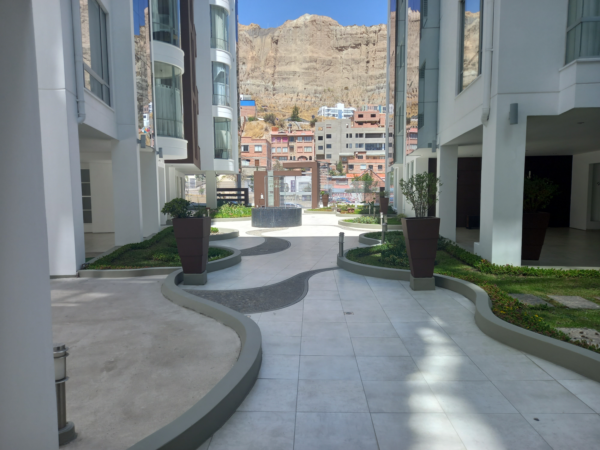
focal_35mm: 25
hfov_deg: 69.4
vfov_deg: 54.9
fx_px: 433
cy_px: 225
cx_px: 300
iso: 25
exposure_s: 1/358
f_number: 2
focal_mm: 4.6
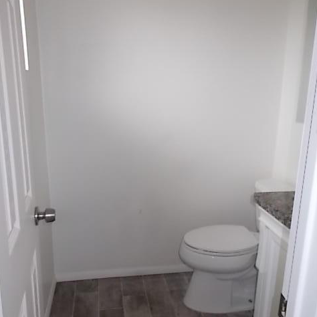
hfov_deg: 52.5
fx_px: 321
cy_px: 167
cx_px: 158
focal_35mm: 31
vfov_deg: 52.5
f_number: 3.2
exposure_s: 1/25
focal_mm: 4.6
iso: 200
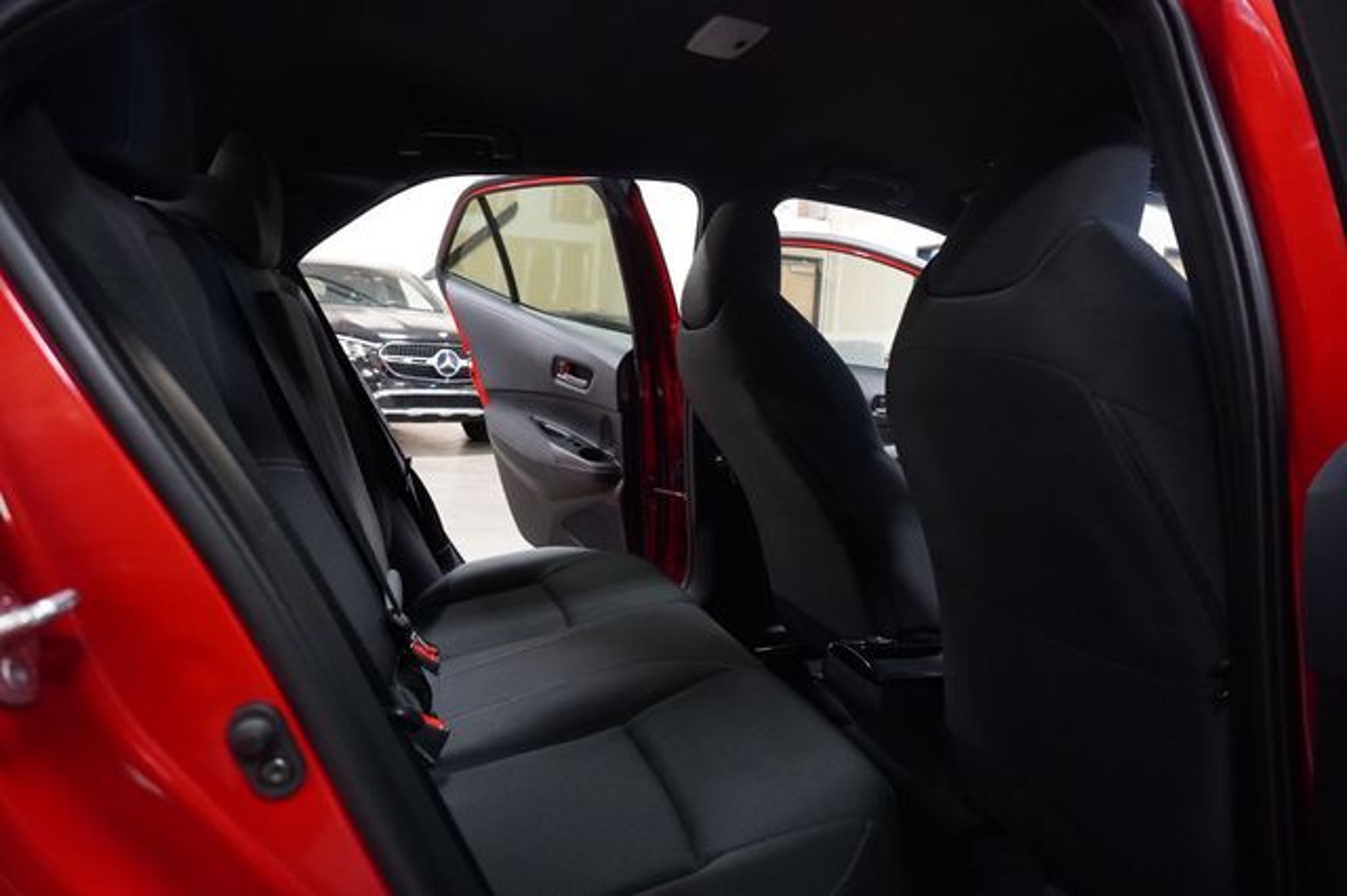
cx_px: 674
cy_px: 448
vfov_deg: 53.1
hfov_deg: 73.8
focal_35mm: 24
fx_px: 897
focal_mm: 16
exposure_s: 1/60
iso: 6400
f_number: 4
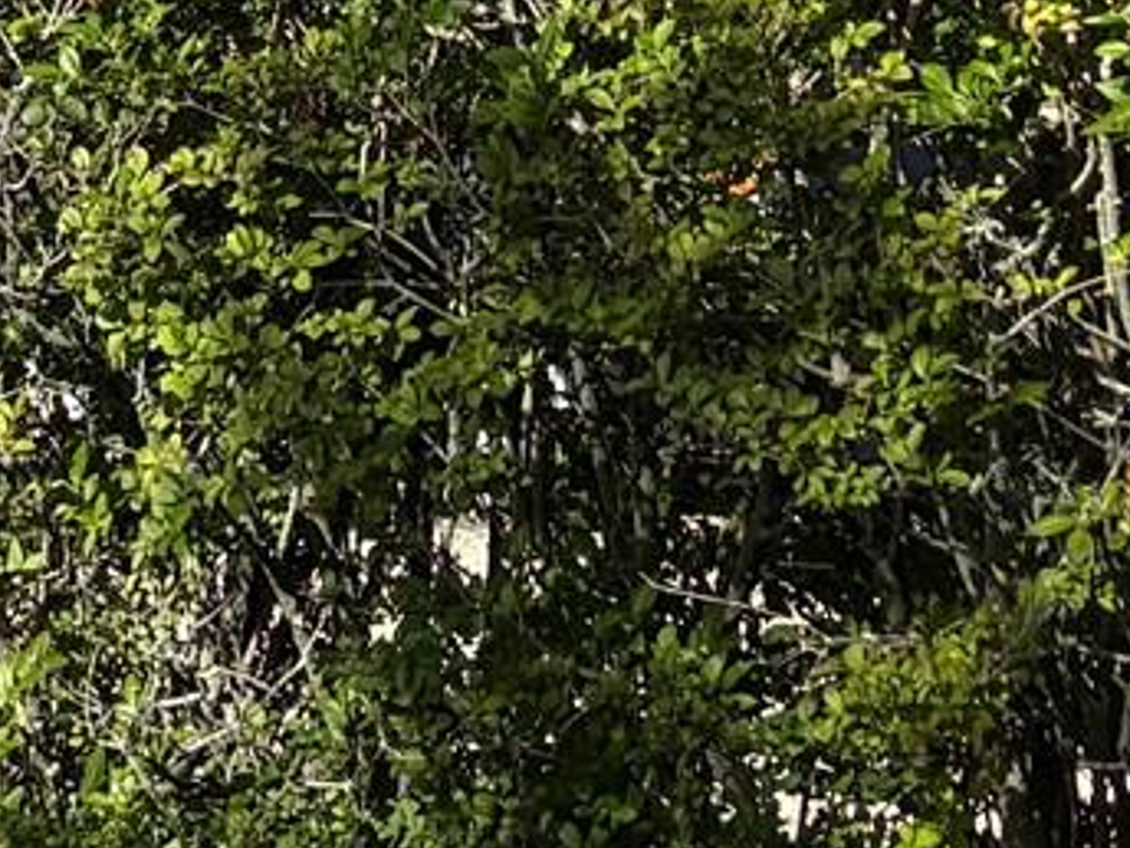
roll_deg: +0.7
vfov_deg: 9.0
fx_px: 5060
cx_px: -1452
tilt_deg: +11.2
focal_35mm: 155
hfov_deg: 11.0
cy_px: -901
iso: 50
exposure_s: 1/2865
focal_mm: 5.96
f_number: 1.6
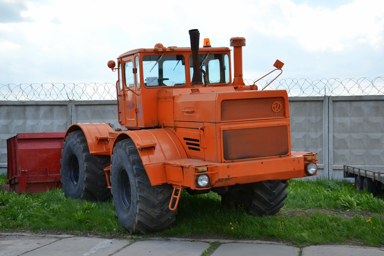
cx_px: 192
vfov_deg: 25.8
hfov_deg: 37.9
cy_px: 128
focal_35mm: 52
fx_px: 560
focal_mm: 35
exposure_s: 1/1000
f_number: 5
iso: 400
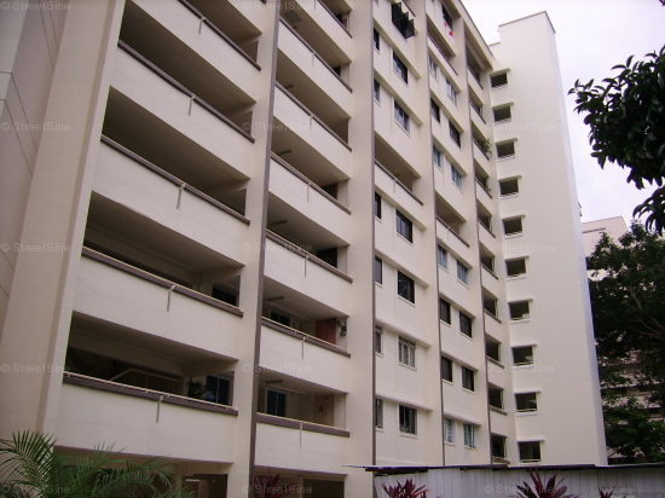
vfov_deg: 40.7
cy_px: 249
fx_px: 672
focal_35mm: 35
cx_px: 332
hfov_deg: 52.6
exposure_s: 1/545
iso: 50
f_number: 2.8
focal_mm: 5.95
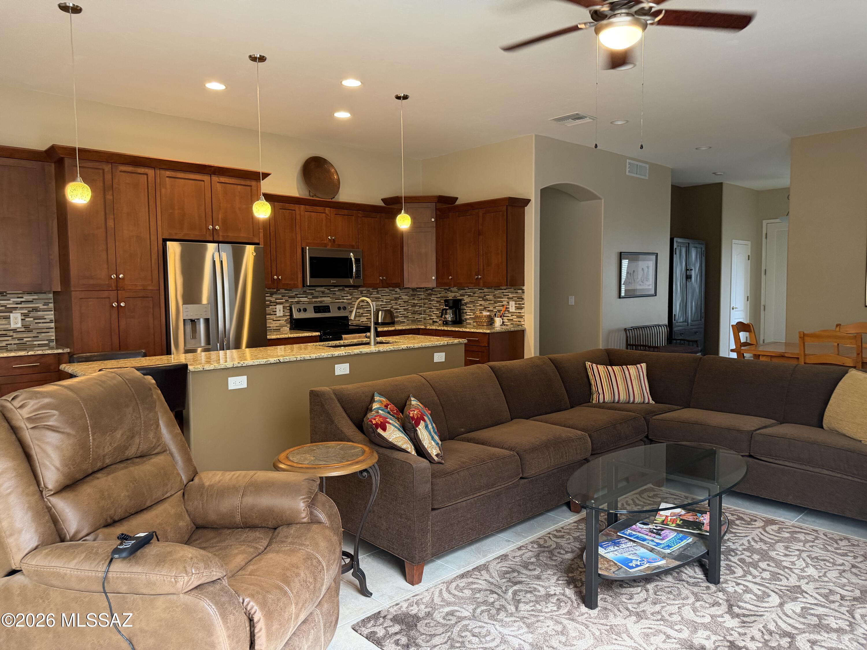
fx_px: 601
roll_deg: +0.2
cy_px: 325
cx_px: 434
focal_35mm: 24
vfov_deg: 56.8
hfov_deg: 71.6
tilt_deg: -2.5
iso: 320
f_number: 1.78
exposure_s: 1/60
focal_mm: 6.76
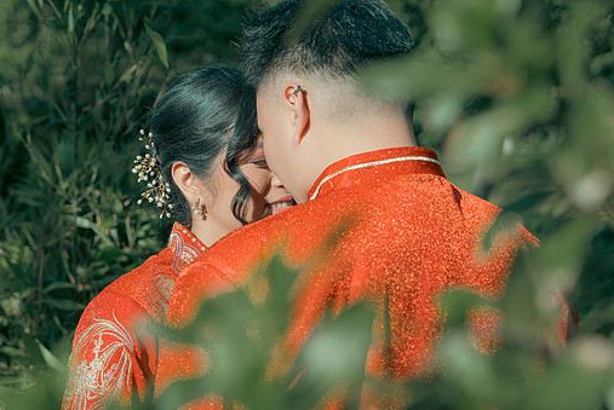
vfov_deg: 11.4
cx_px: 298
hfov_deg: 17.0
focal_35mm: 120
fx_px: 2048
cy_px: 194
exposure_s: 1/800
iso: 125
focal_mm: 70
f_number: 3.5
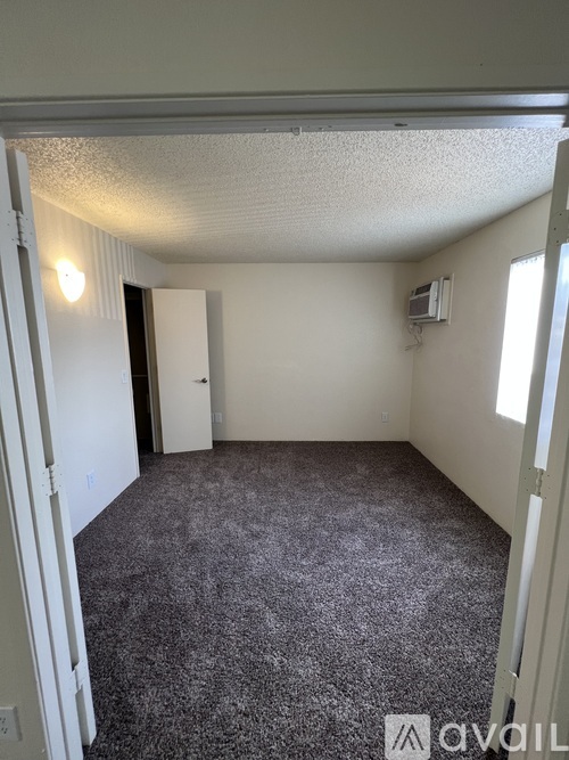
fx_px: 285
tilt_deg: -8.8
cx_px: 284
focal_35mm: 13
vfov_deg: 106.2
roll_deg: +0.3
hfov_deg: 89.9
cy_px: 380
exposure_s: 1/60
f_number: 1.8
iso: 125
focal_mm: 1.57
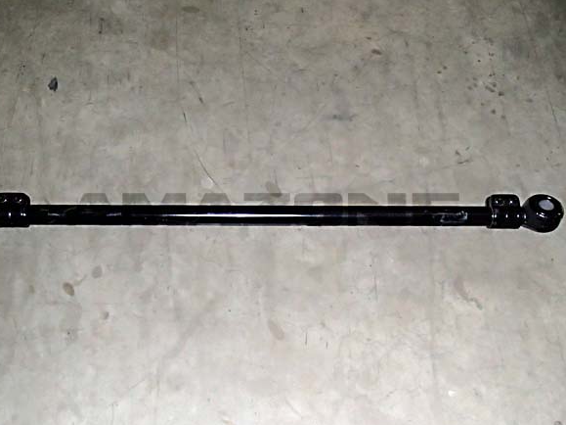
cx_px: 254
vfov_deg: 34.3
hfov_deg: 44.7
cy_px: 232
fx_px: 687
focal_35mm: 42
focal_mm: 6.83
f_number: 4.6
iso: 800
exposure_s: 1/500
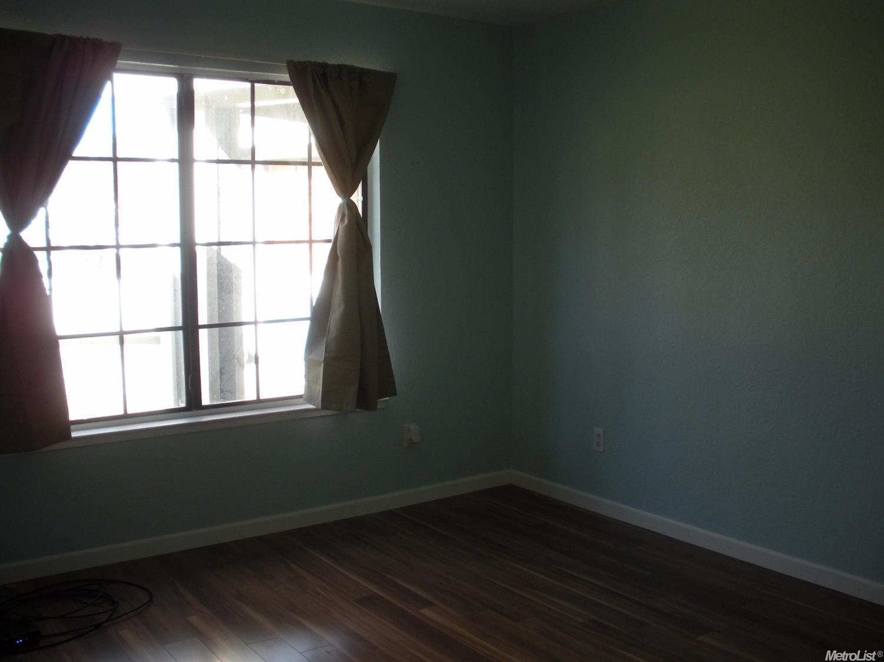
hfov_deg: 52.6
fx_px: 894
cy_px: 331
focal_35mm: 35
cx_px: 442
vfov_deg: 40.7
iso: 146
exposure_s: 1/66.5
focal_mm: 6.3
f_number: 3.5
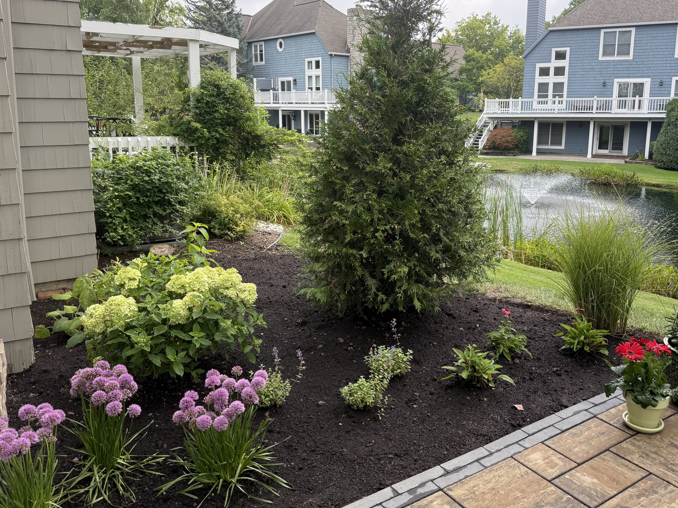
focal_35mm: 29
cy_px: 212
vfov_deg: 48.0
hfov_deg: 61.6
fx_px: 568
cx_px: 363
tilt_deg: -9.1
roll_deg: -0.2
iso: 100
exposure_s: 1/1046
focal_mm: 6.76
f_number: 1.78
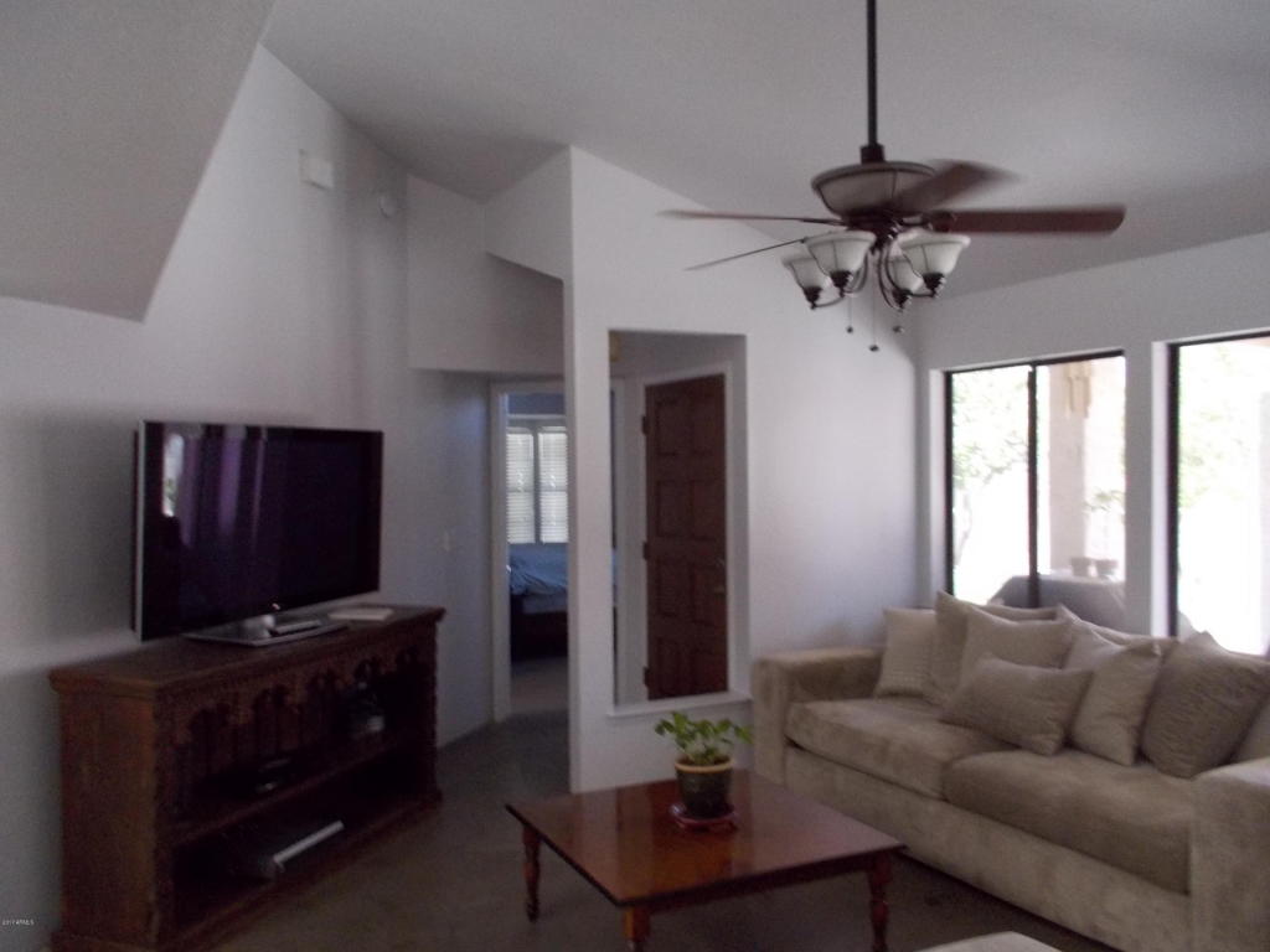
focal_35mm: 29
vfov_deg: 48.2
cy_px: 476
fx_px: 1064
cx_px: 635
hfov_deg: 61.7
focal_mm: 4.1
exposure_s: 1/30
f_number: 3.3
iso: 320
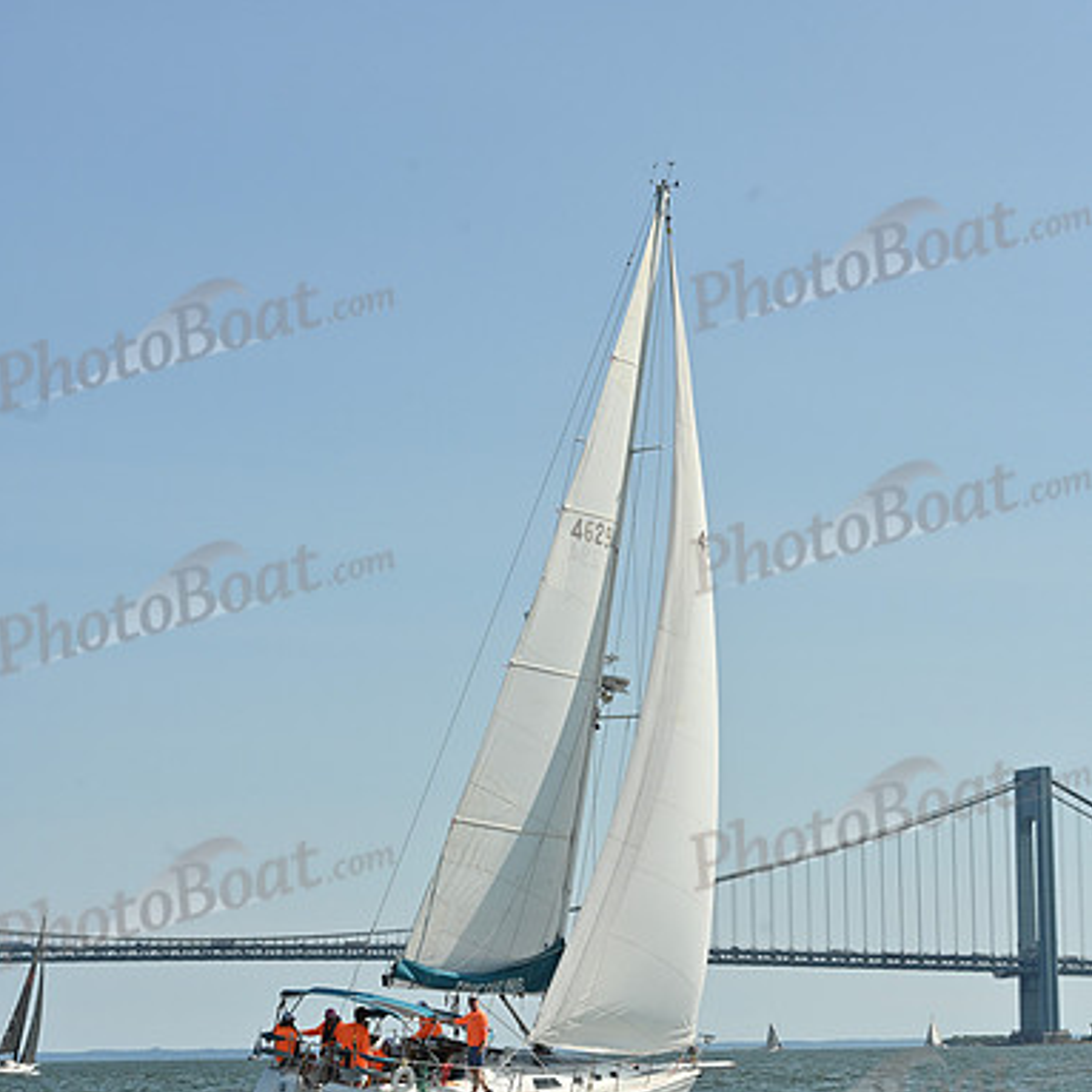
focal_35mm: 103
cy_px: 710
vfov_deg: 16.9
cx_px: 543
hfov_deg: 16.9
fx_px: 3676
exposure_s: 1/1250
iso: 320
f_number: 10
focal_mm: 80
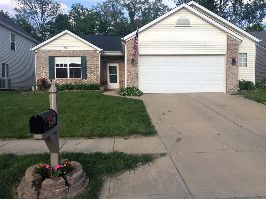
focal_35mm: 29
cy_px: 100
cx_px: 133
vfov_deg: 48.2
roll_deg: -0.1
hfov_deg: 61.7
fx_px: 223
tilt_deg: -4.1
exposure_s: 1/1319
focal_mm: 4.15
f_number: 2.2
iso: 32
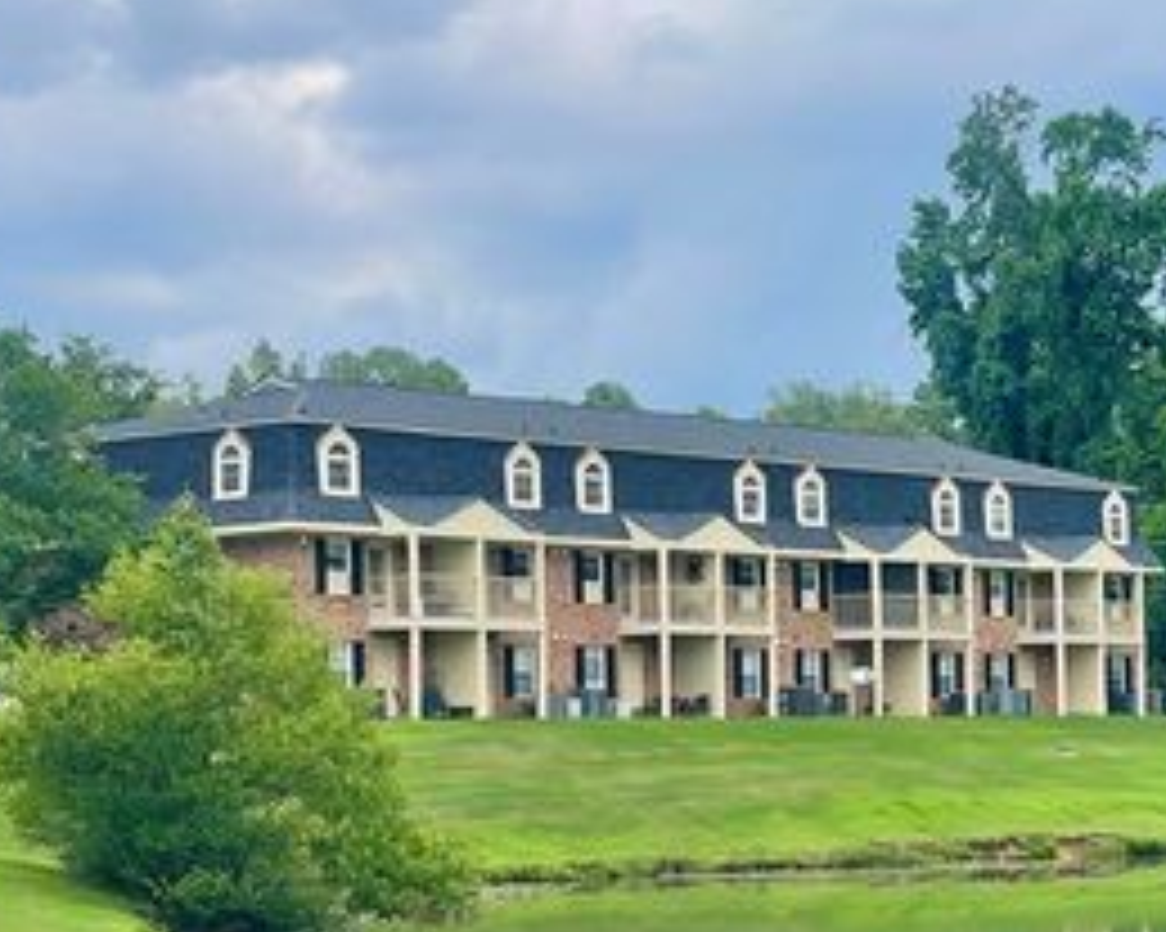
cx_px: 914
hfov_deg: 19.4
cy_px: 673
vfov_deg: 15.6
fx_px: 3381
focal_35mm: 98
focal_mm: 6
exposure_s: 1/1199
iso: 25
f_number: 2
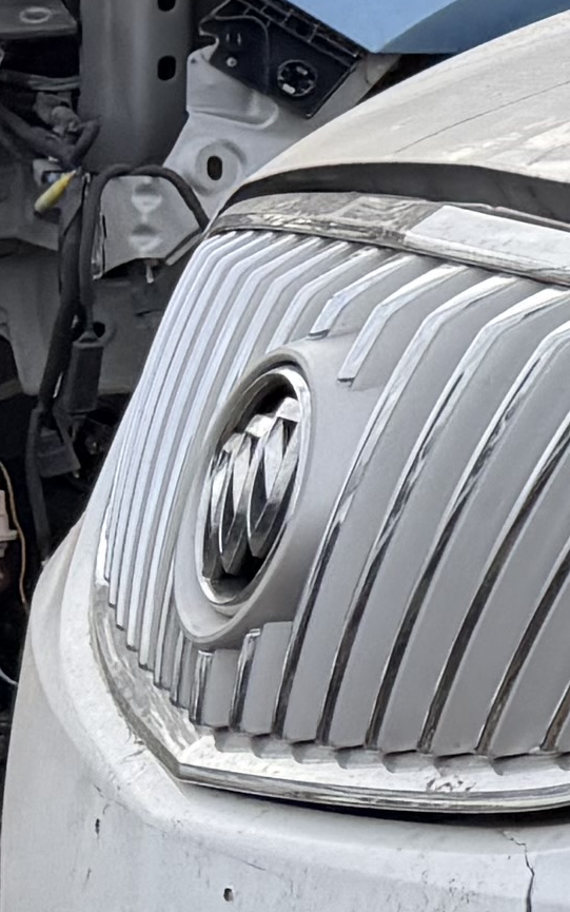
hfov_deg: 6.1
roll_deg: +0.3
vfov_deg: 12.4
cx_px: 2466
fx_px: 4174
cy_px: 323
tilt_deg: -7.8
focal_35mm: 168
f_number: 1.78
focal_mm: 6.76
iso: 80
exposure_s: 1/1493
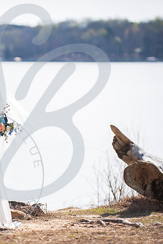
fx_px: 1432
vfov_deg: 9.7
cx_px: 10
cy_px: 122
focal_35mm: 211
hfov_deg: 6.5
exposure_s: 1/800
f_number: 2.8
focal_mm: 140
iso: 100
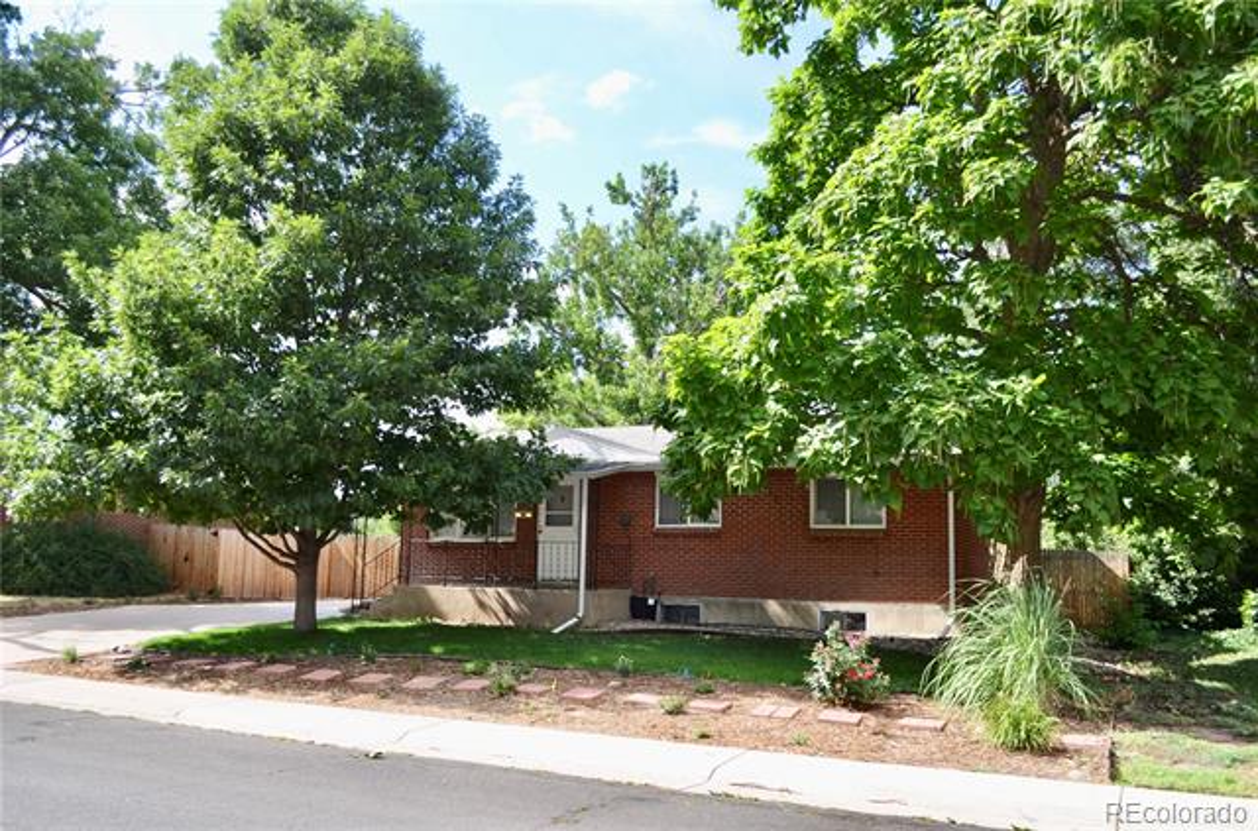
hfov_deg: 62.1
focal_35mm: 30
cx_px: 629
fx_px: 1045
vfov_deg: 43.4
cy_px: 416
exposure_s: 1/200
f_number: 5.6
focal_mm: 20
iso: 100
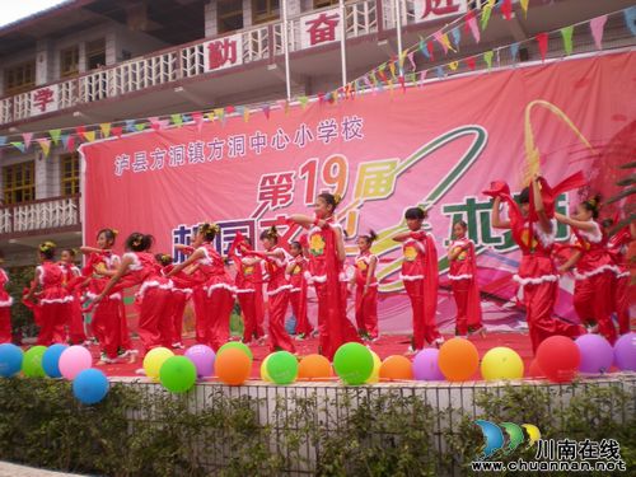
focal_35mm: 38
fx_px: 698
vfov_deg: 37.7
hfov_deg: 49.0
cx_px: 318
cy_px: 238
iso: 50
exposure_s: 1/197
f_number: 3.1
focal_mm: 6.3
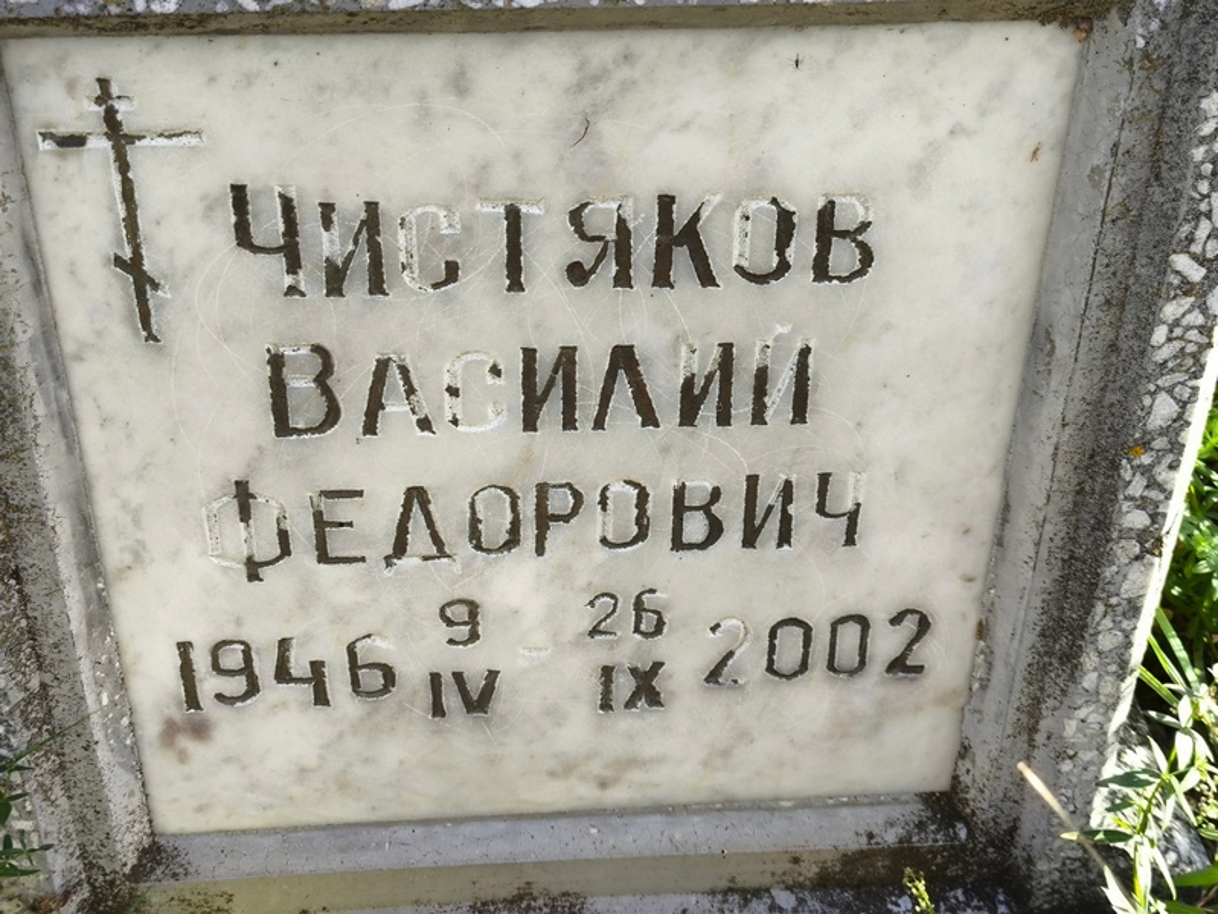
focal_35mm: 50
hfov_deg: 38.2
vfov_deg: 29.1
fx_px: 1760
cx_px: 609
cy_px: 457
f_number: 1.7
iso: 50
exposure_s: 1/139
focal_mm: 4.71
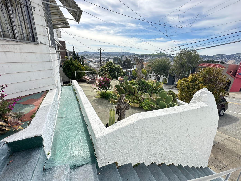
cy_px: 90
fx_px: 104
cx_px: 121
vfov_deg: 81.7
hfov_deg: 98.2
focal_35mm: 15
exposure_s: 1/716
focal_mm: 2.22
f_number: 2.2
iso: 40
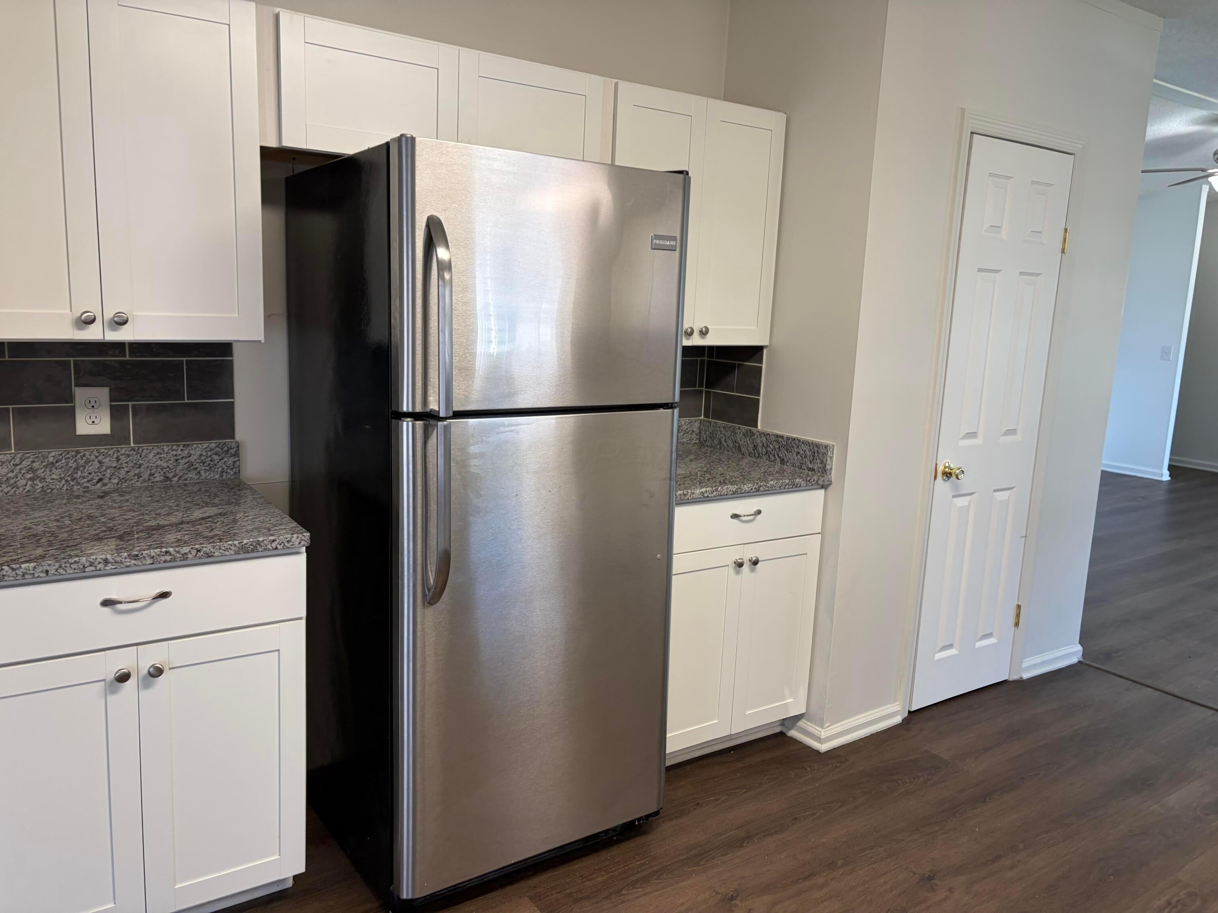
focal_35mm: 26
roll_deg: -3.2
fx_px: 915
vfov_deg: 53.1
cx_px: 609
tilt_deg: -8.0
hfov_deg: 67.3
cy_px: 456
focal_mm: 5.96
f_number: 1.6
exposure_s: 1/120
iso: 100
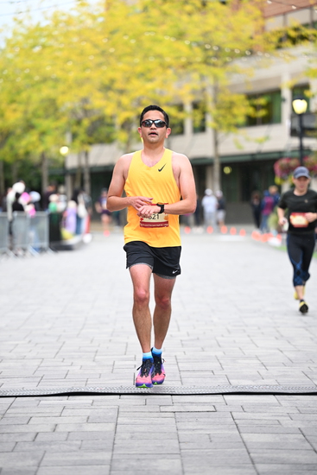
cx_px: 158
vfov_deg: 16.4
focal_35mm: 125
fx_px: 1650
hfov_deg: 11.0
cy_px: 238
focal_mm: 125
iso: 1250
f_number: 2.8
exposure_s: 1/1600
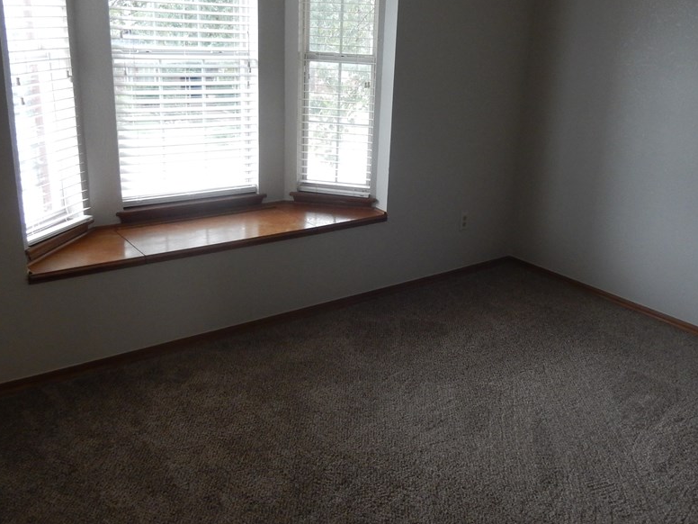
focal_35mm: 33
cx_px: 362
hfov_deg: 55.3
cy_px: 224
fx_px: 665
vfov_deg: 42.8
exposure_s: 1/100
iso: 400
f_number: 3.4
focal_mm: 4.5
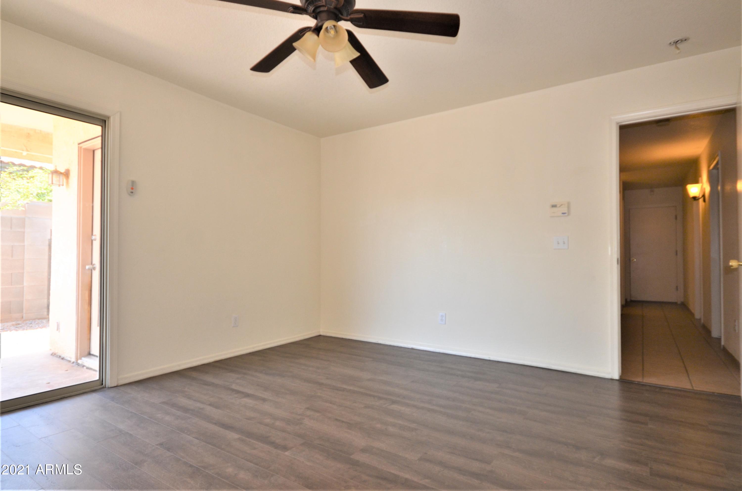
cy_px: 246
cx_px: 371
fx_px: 370
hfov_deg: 90.1
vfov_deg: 67.1
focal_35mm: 18
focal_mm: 12
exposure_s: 1/125
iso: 400
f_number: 4.5
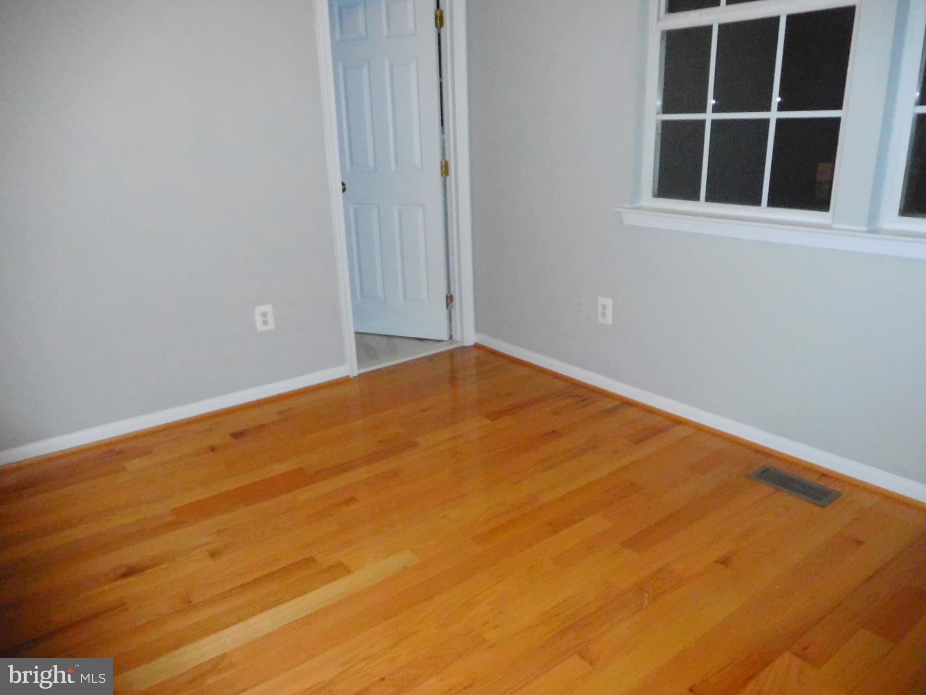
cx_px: 463
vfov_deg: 54.9
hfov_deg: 69.4
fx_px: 669
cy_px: 348
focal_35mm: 25
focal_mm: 4.5
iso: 1600
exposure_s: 1/30
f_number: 6.8
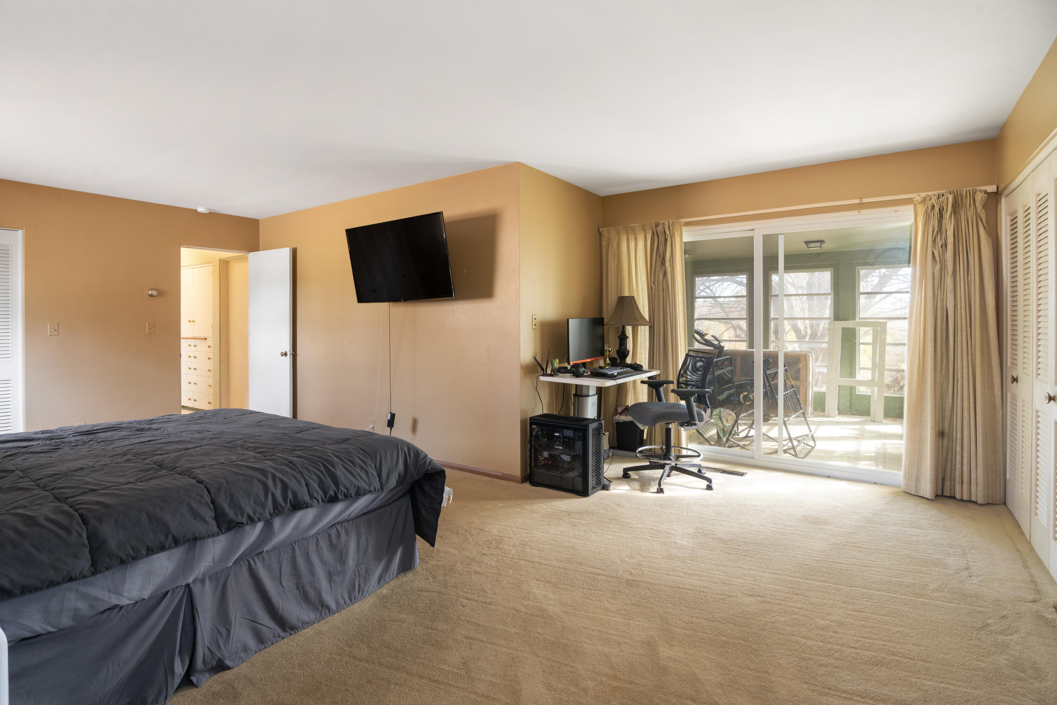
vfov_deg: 43.6
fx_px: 881
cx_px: 528
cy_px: 352
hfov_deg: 61.9
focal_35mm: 30
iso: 320
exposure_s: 1/8
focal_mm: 30
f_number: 9
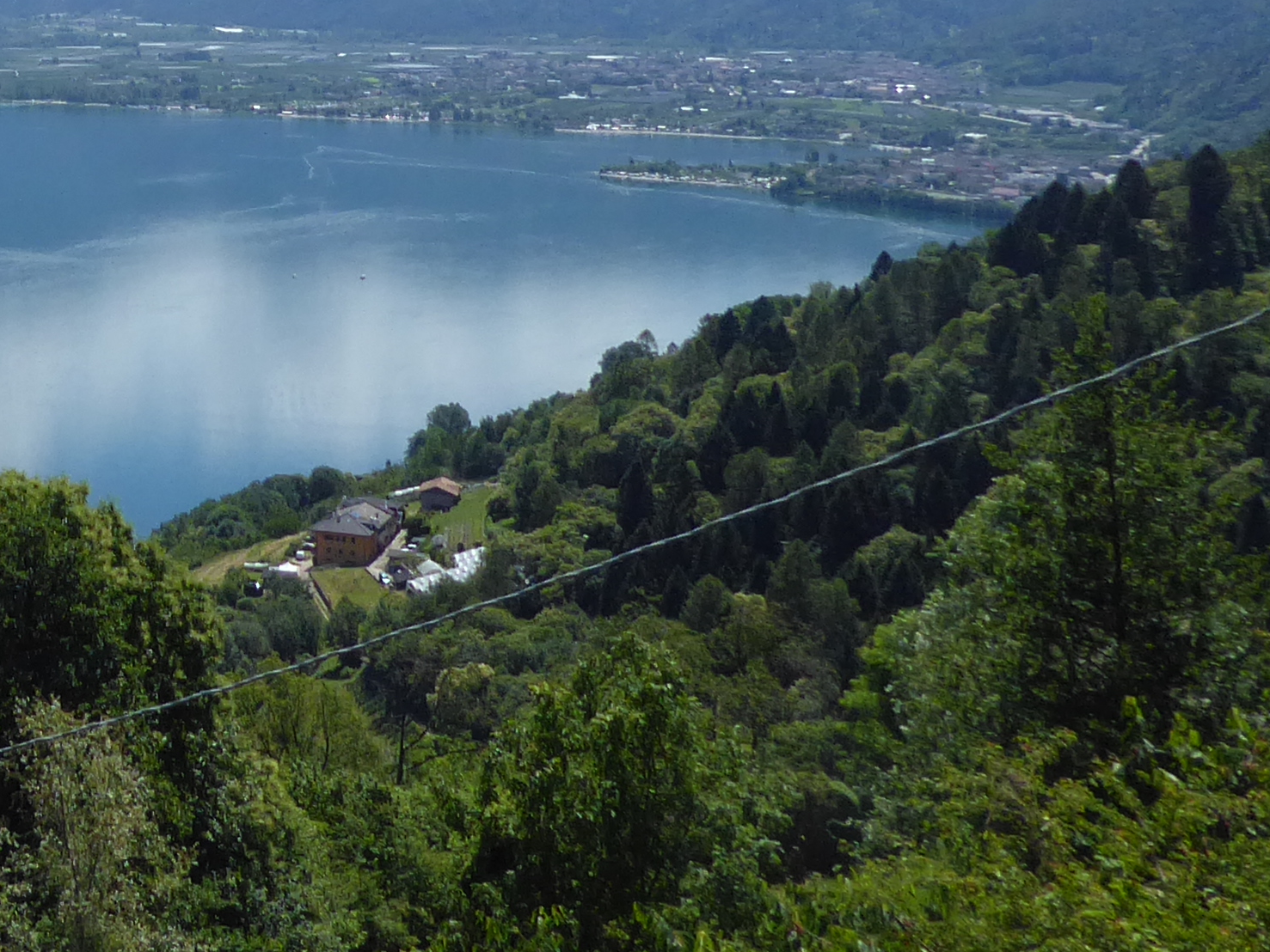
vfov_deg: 21.3
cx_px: -249
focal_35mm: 65
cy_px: -139
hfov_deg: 26.5
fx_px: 2385
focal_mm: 4.3
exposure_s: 1/2000
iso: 200
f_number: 3.5
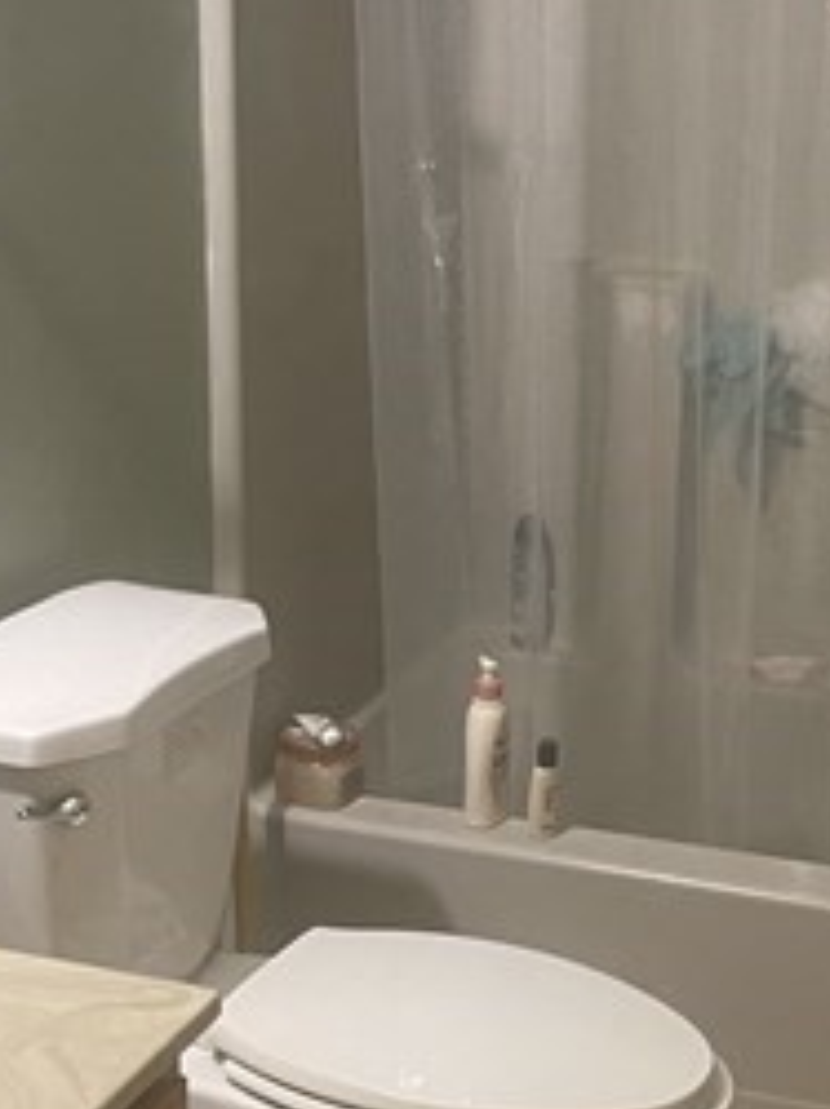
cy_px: 661
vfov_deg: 24.4
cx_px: 577
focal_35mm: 80
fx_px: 2562
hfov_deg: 18.3
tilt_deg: -20.1
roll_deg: -1.8
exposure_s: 1/60
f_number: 1.6
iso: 400
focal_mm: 5.1
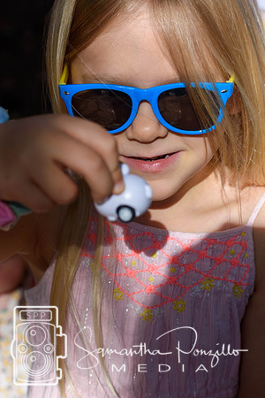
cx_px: 132
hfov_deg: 13.0
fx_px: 1159
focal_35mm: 105
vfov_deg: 19.5
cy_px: 199
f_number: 5.6
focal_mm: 70
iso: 200
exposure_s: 1/500
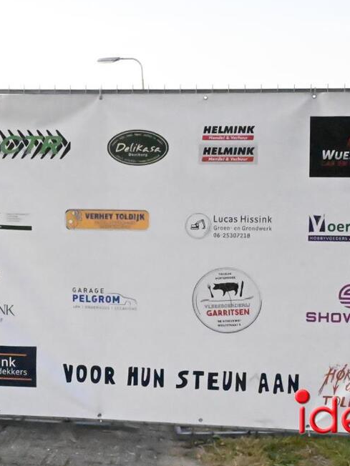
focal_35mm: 57
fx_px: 768
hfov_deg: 25.5
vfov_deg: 33.8
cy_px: 233
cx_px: 111
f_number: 20
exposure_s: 1/4000
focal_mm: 26.5
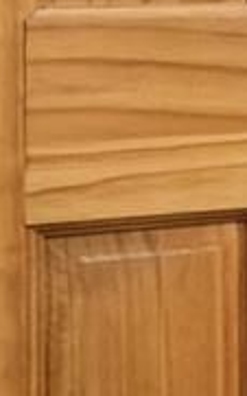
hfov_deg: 4.8
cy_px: -32
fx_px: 1601
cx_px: 1589
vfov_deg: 13.8
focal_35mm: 148
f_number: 8
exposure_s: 1/2
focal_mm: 16.5
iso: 400
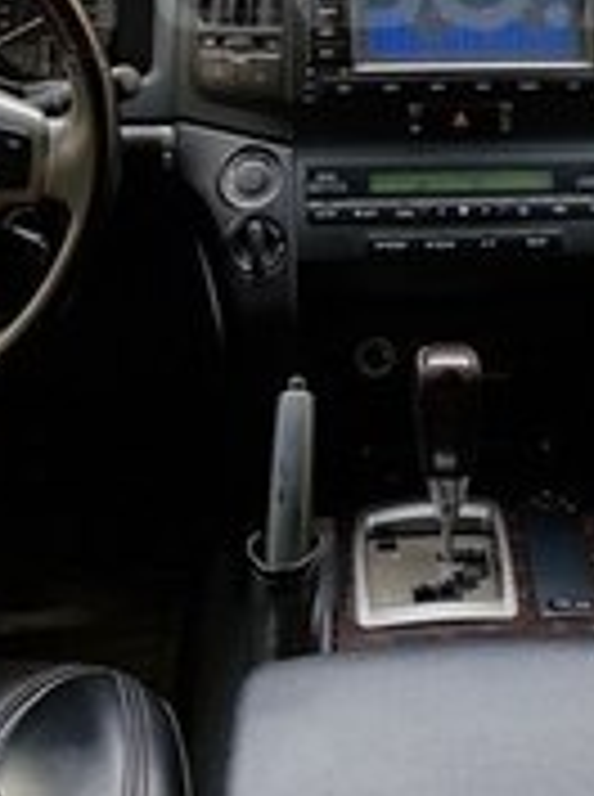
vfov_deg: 25.3
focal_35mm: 73
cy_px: -22
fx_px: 1676
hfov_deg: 20.0
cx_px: 414
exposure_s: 1/119
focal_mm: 4.2
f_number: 1.7
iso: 40
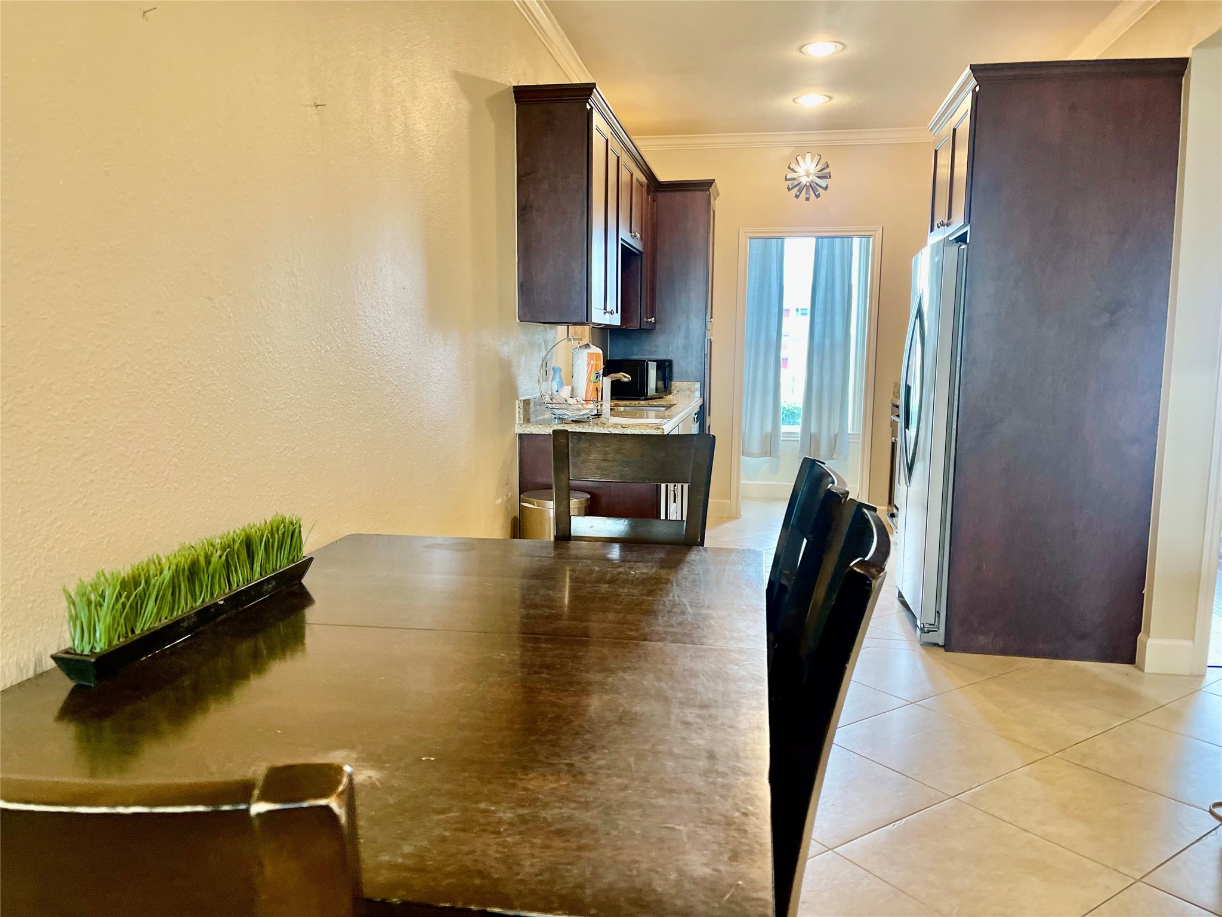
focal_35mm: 26
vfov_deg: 53.1
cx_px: 611
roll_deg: -1.2
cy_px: 458
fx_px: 918
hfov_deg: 67.3
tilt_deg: -6.9
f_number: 1.6
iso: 250
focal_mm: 5.1
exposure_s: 1/60
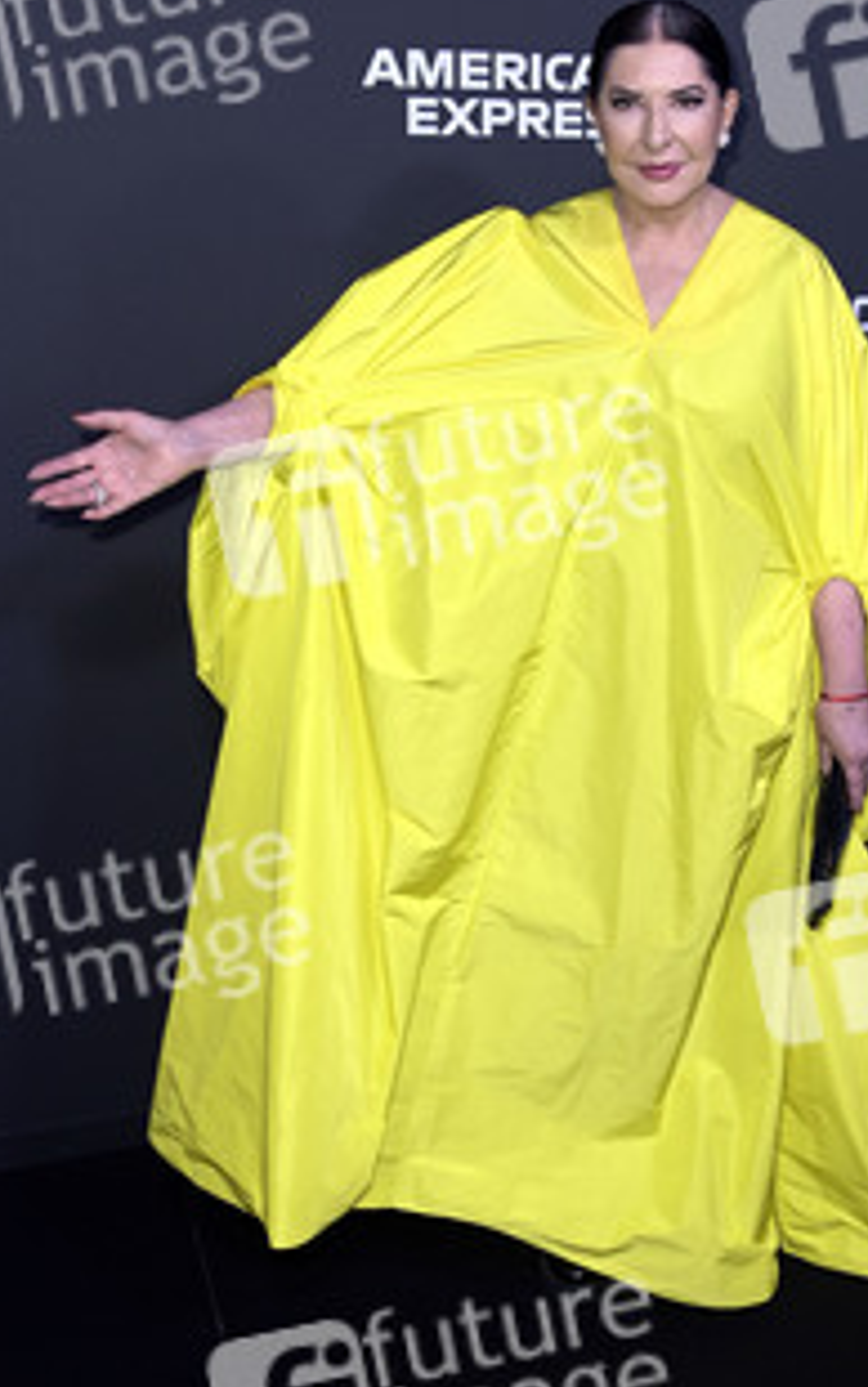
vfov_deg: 47.2
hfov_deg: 30.4
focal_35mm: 42
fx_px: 1588
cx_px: 568
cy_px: 716
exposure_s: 1/250
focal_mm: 32
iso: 1000
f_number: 5.6
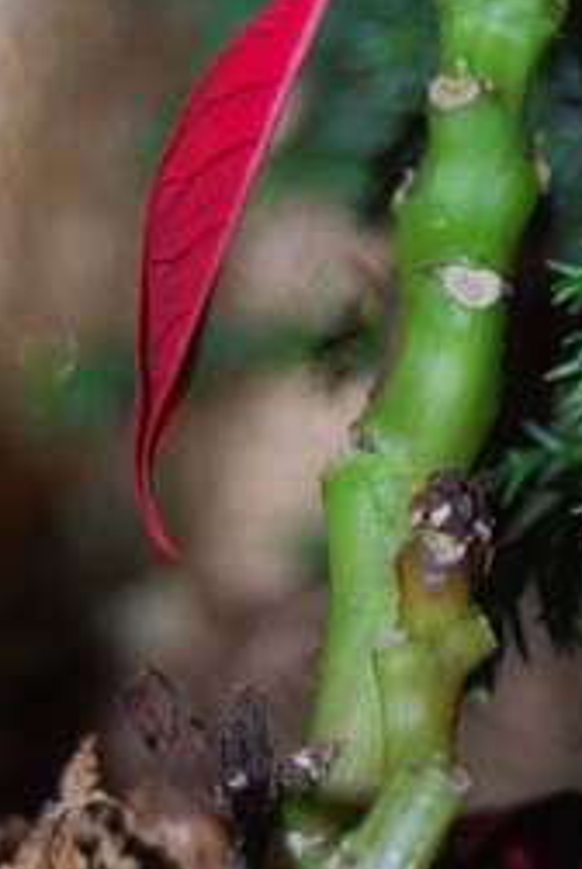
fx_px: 5085
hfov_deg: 6.5
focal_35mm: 210
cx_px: 488
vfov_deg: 9.8
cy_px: 535
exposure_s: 1/60
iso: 200
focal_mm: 55
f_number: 5.6
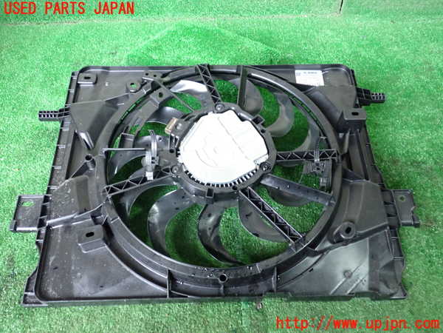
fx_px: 384
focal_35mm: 30
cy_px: 166
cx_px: 222
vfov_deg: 46.8
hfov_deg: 60.0
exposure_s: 1/50
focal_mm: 5.4
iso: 1000
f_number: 2.3
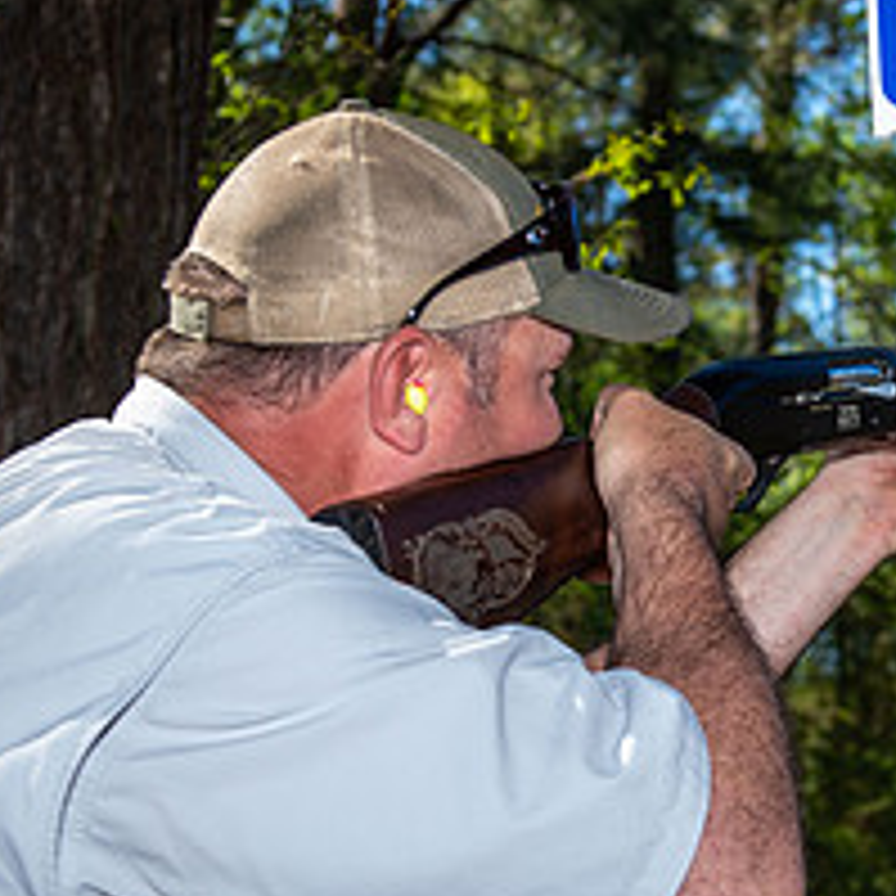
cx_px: 806
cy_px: 491
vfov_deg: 17.6
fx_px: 2899
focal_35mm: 99
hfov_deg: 17.3
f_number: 5
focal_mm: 40
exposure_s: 1/250
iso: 50
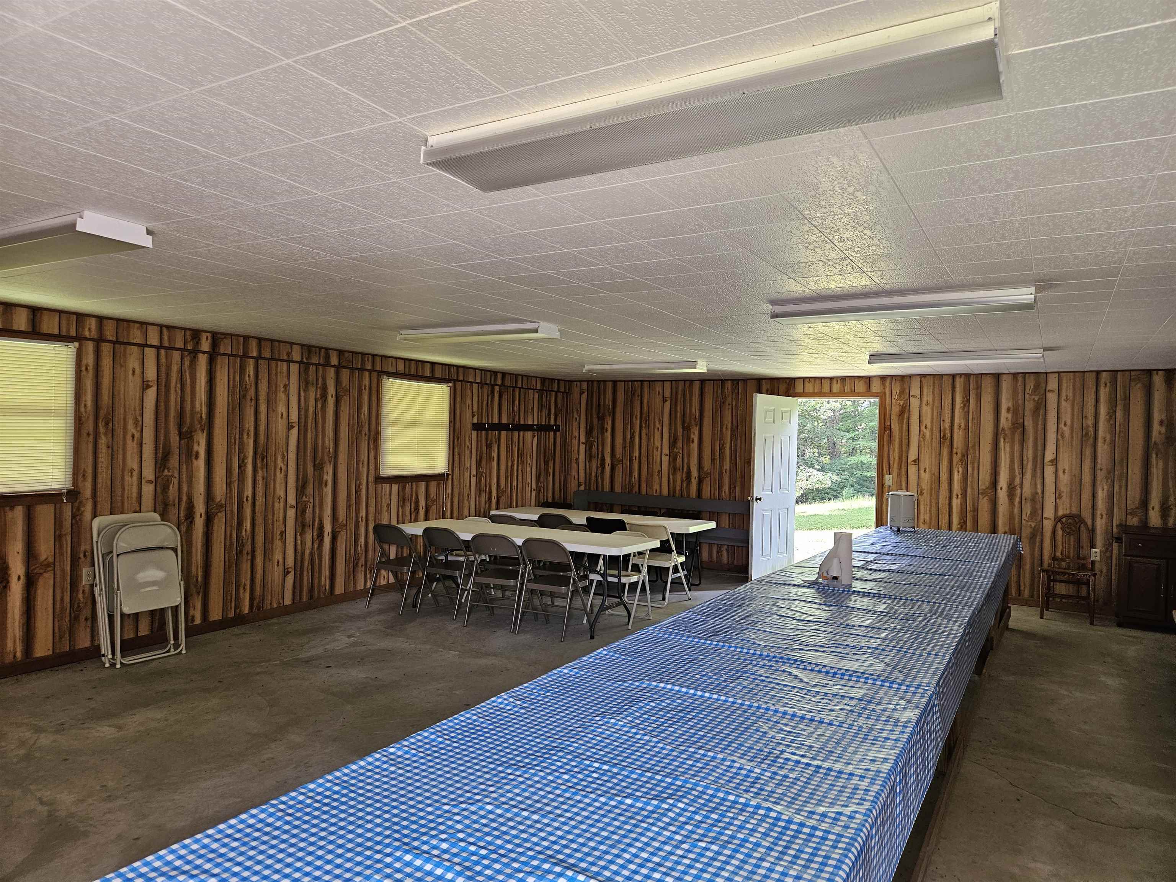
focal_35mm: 23
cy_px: 441
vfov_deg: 58.9
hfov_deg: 73.9
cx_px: 588
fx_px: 781
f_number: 1.8
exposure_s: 1/120
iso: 200
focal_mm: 5.4
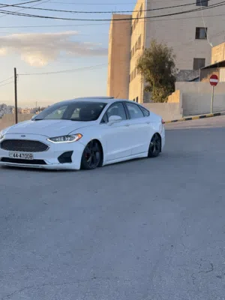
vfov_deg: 30.3
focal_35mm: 64
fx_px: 555
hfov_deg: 22.9
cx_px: 112
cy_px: 150
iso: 25
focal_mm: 7.5
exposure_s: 1/256
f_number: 2.2
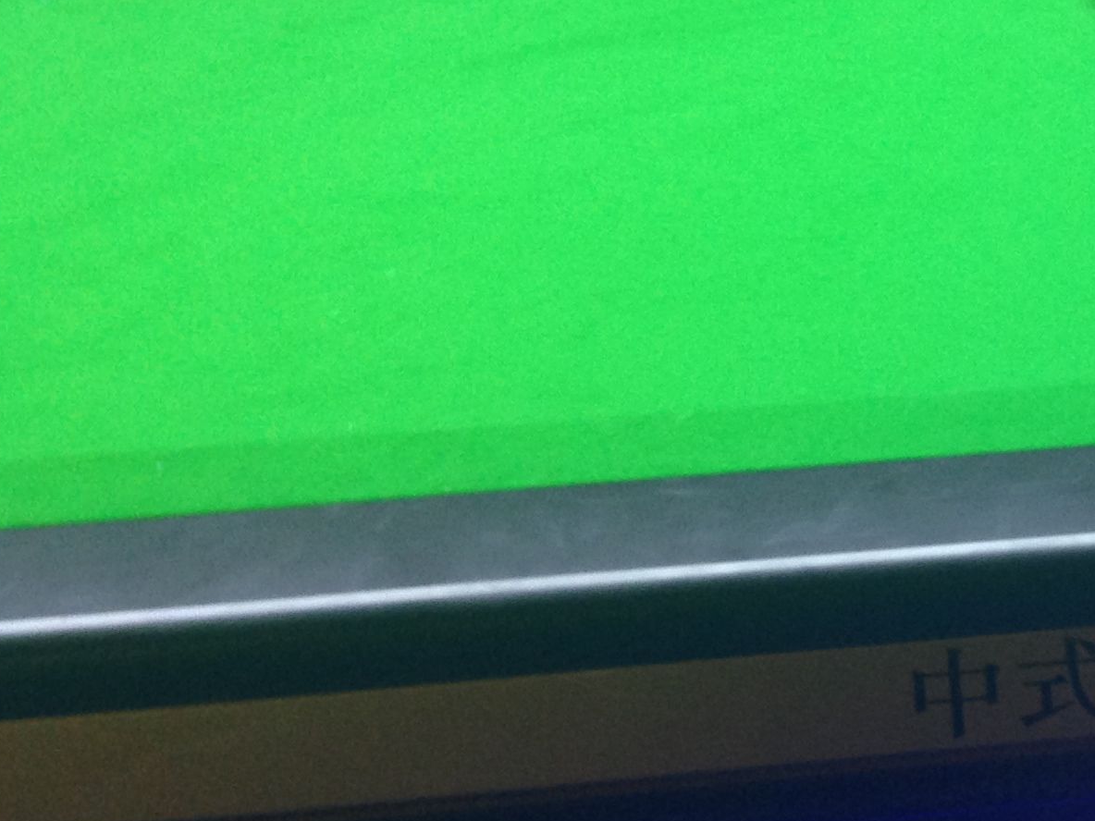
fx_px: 2879
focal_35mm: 91
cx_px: 1481
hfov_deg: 19.6
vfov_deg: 16.2
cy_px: 288
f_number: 2.4
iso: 100
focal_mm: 4.12
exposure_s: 1/20
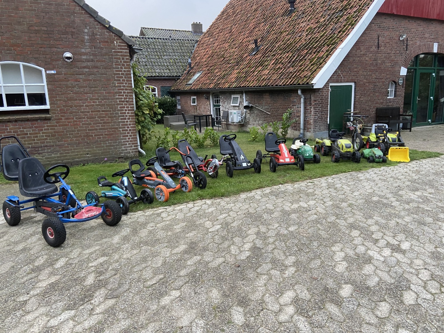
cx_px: 222
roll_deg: +2.4
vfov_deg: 53.1
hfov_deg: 67.3
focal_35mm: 26
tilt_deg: -11.7
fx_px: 333
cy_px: 166
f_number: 1.8
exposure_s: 1/60
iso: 160
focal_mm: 4.25
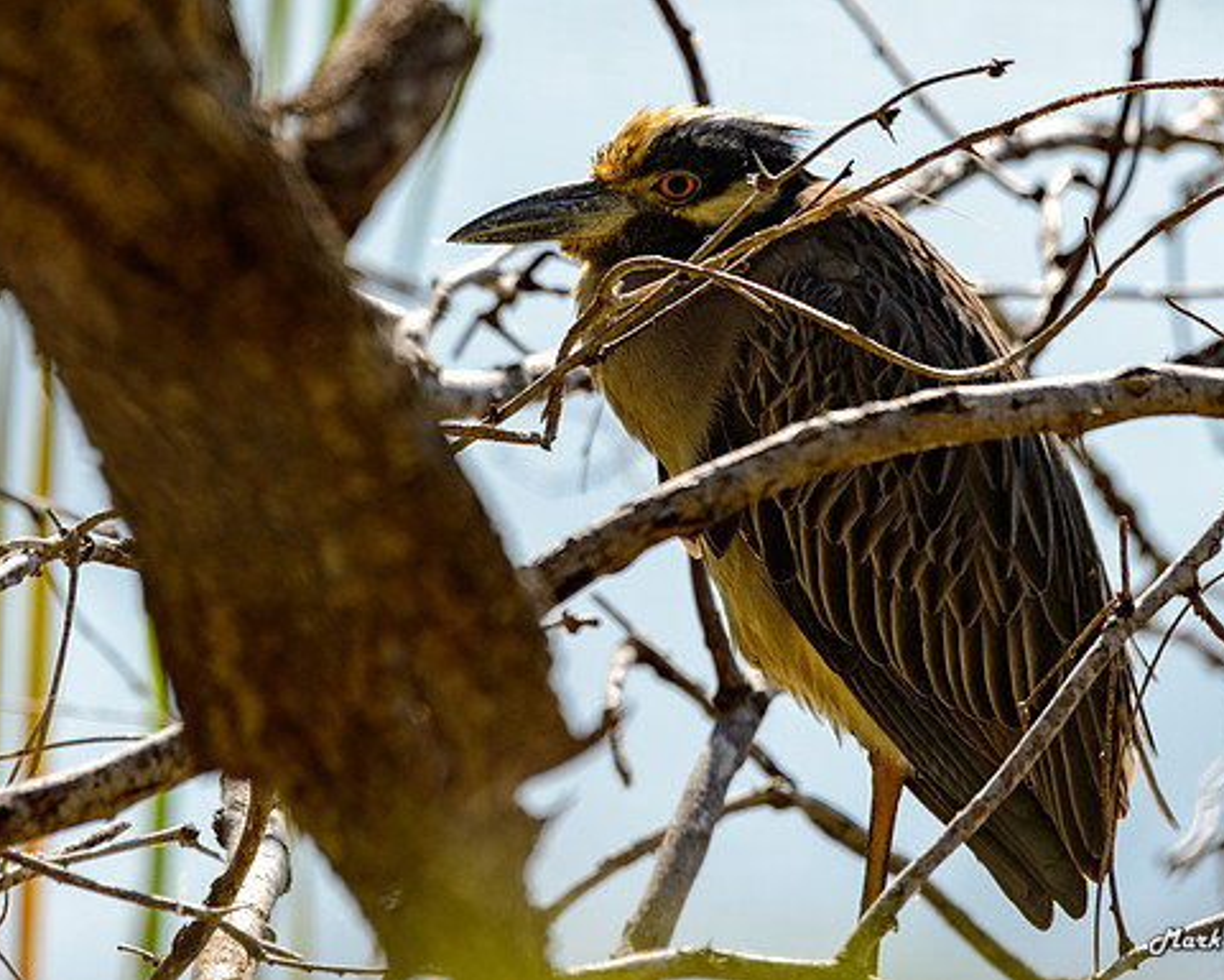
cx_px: 611
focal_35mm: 813
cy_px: 279
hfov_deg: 2.4
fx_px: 29451
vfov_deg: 1.9
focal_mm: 500
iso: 280
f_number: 7.1
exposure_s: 1/1000
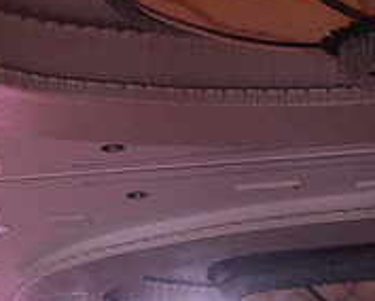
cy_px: 551
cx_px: -26
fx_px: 1467
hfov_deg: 14.3
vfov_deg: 10.9
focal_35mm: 132
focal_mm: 43
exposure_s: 1/320
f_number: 4.5
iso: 4000
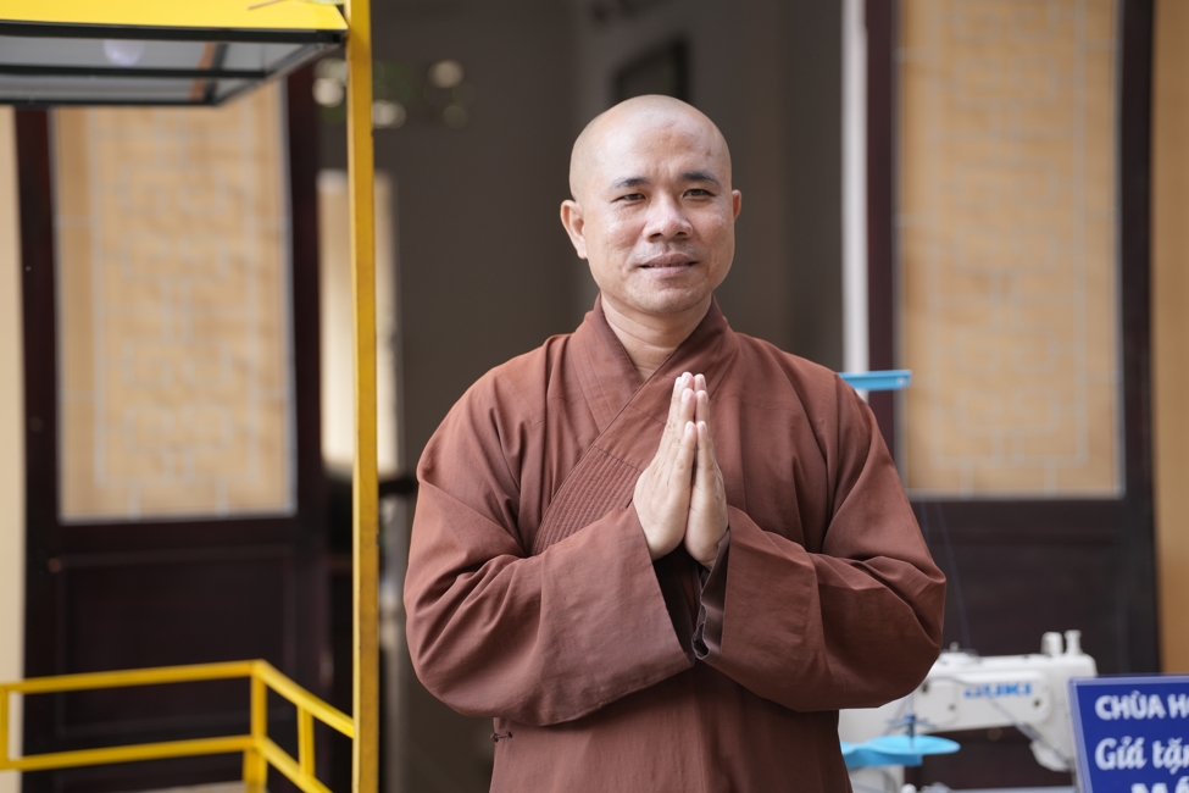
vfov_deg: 16.1
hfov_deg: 23.9
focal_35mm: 85
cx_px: 594
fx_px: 2807
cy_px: 396
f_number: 2.8
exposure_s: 1/400
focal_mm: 85
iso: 500
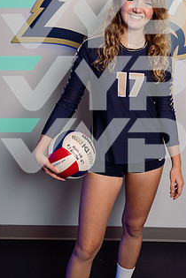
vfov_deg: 38.9
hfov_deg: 26.9
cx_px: 120
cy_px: 84
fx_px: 387
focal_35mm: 50
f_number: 7.1
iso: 400
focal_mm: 35
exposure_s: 1/250
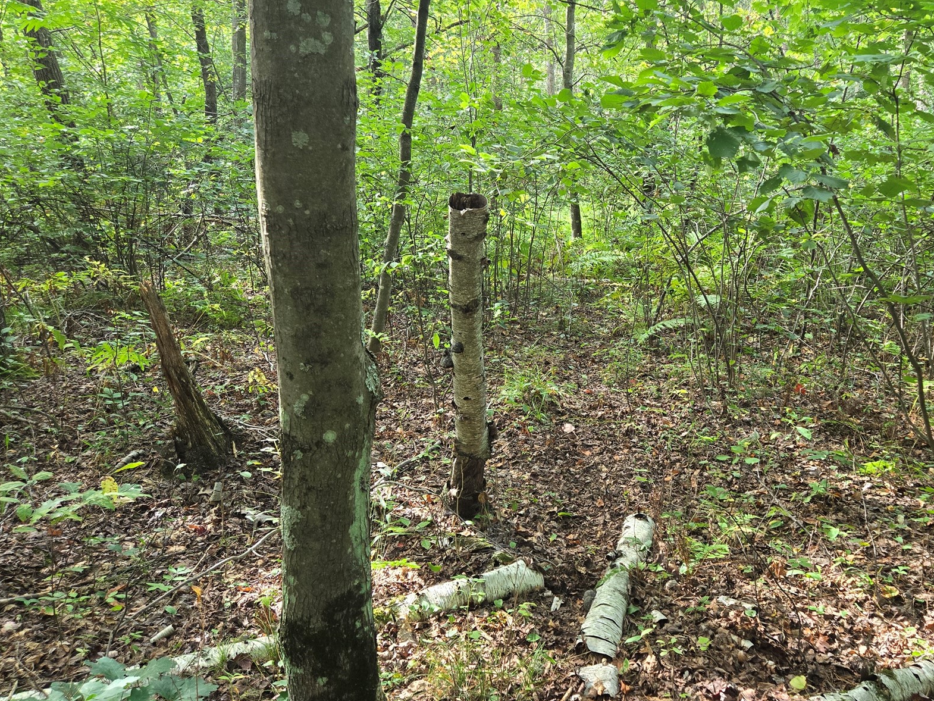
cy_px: 348
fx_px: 810
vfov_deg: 46.8
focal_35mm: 30
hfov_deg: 59.1
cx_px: 588
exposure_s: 1/180
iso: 160
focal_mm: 5.4
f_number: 1.8
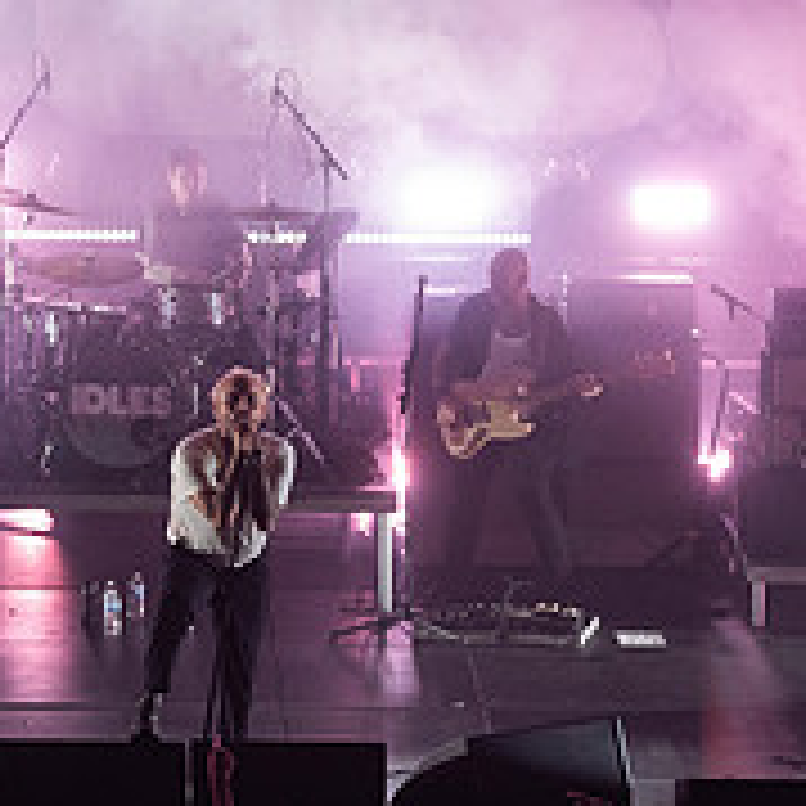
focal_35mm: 138
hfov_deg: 12.6
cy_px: 331
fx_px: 3635
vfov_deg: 12.6
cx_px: 252
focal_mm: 50
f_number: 3.2
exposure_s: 1/800
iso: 2500
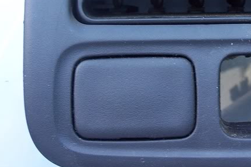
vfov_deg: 8.6
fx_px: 1108
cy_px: 19
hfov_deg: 12.9
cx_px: 201
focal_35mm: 159
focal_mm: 13.7
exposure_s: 1/45
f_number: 3.2
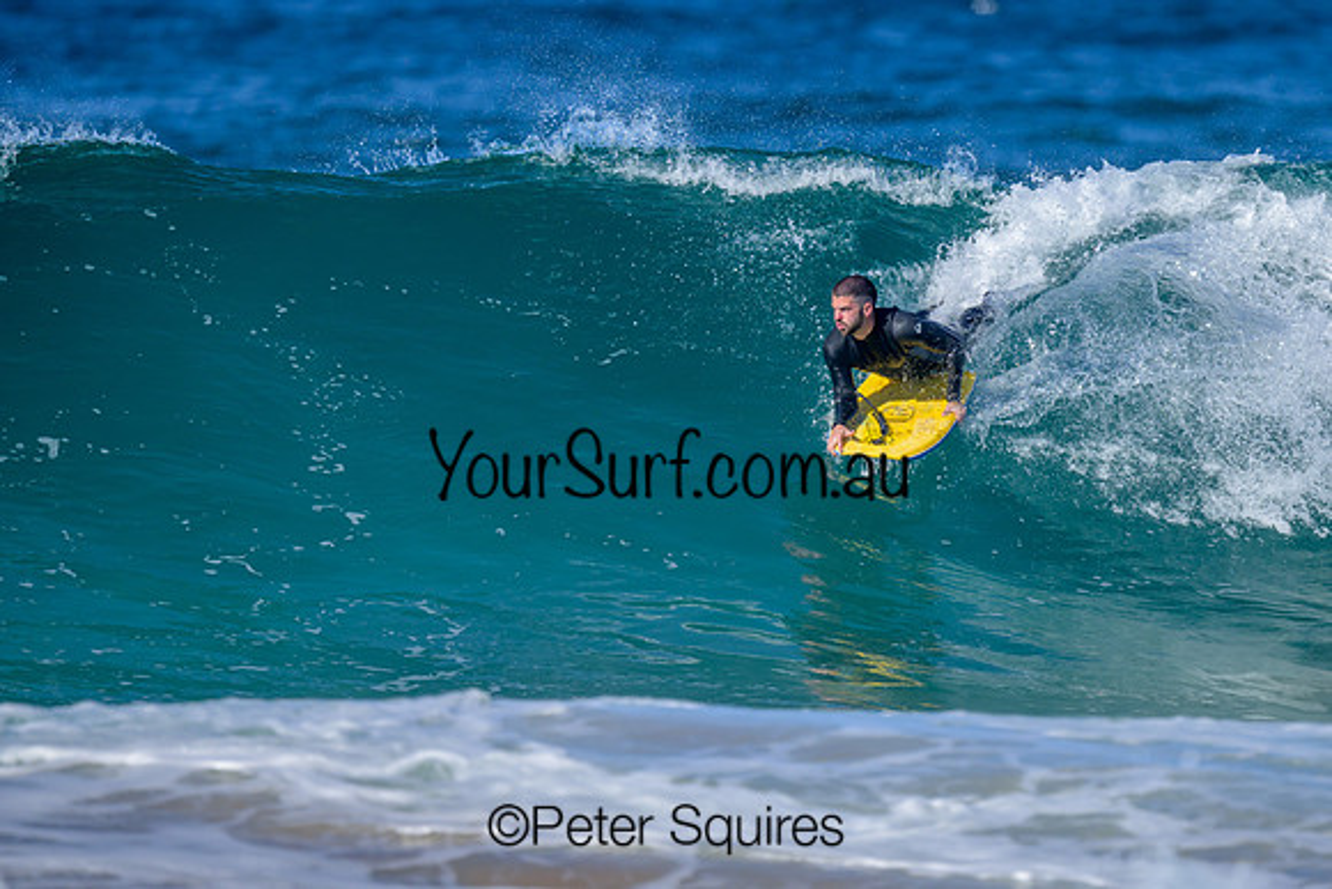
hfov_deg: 1.9
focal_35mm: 1098
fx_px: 40652
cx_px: 894
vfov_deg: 1.3
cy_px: 423
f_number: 6.3
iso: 360
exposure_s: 1/2000
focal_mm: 800
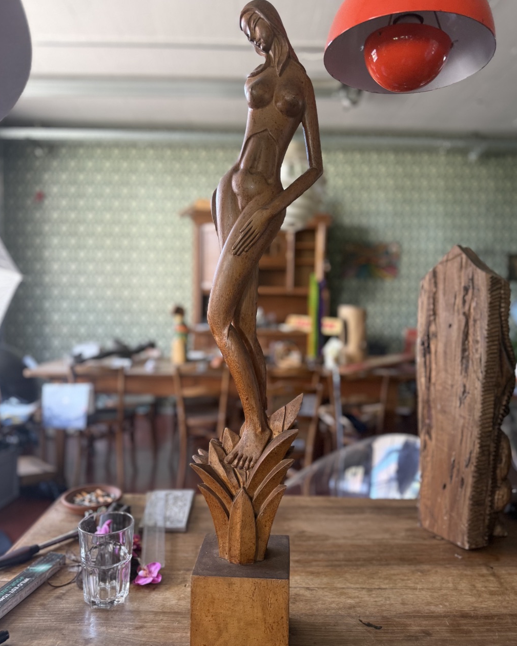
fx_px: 497
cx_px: 259
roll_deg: -1.4
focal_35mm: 26
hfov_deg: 54.9
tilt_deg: -3.1
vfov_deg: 66.0
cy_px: 326
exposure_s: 1/70
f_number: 1.78
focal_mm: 6.76
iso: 200
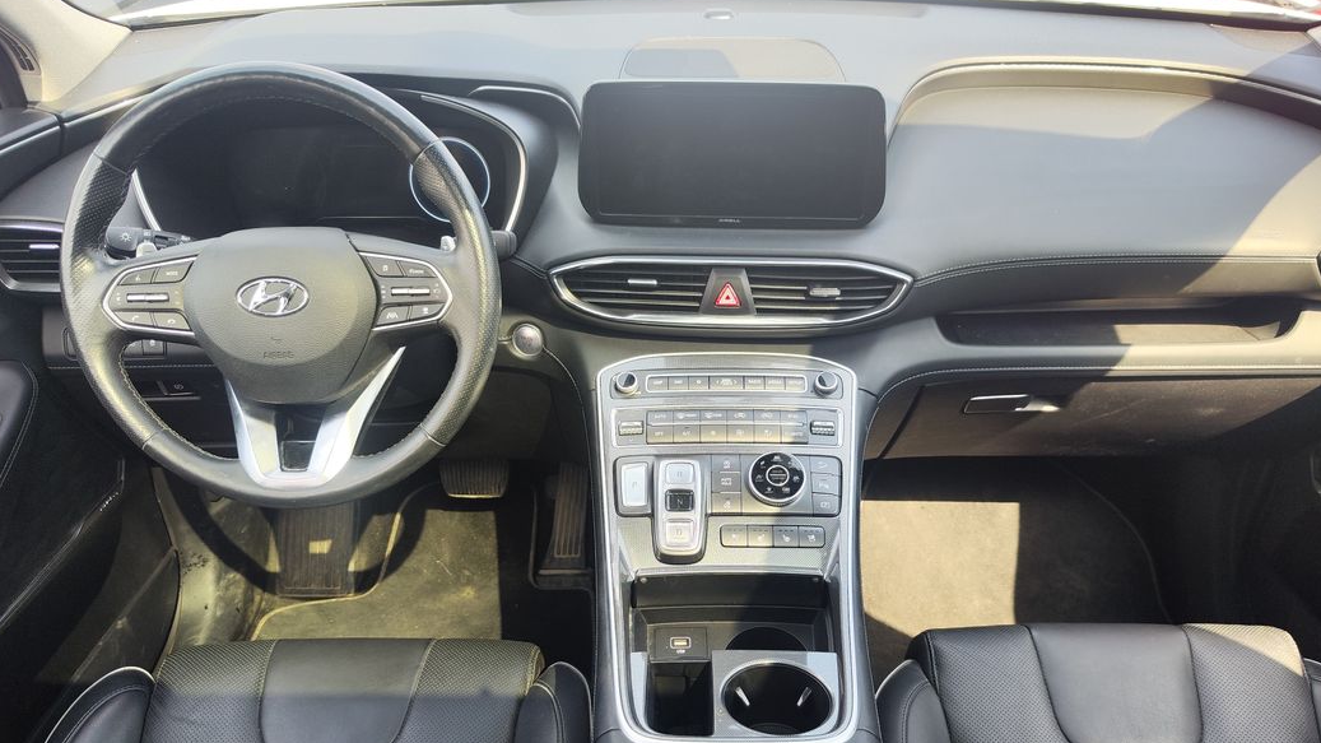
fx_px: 1016
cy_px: 535
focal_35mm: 29
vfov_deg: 39.3
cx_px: 683
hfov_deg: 66.1
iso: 51
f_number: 1.69
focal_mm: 7.01
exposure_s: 1/100
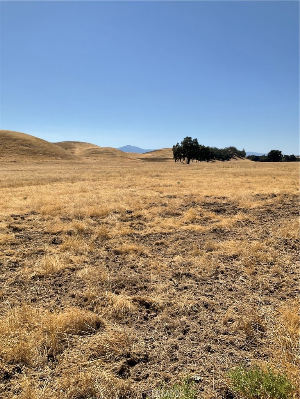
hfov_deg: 48.2
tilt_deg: -0.7
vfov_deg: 61.7
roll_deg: +2.2
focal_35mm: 29
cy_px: 200
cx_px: 150
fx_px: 335
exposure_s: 1/1984
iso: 16
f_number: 1.8
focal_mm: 3
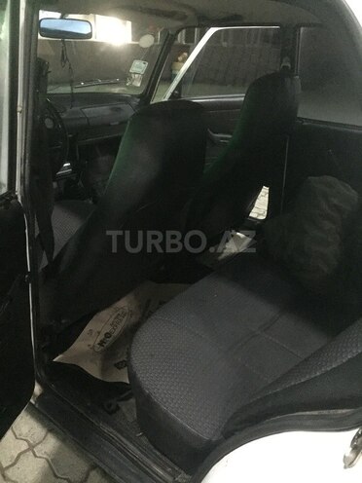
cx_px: 181
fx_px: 404
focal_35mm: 29
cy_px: 242
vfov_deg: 61.7
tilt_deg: -26.1
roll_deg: -3.9
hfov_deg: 48.2
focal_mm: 4.15
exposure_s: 1/17
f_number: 2.2
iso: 2000
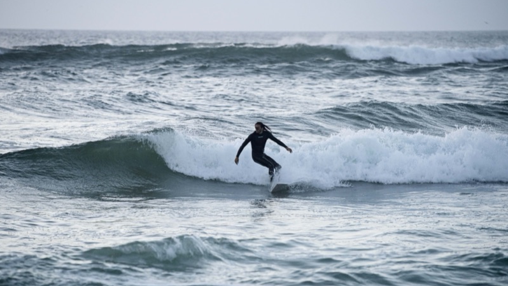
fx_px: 2829
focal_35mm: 210
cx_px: 254
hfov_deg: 10.3
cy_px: 163
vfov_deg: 5.8
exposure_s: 1/2000
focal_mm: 200
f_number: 3.5
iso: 500
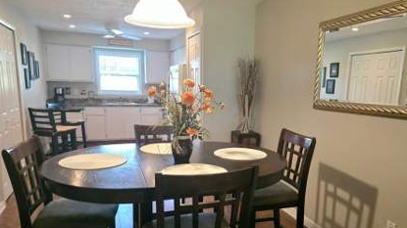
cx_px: 216
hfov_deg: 66.0
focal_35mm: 29
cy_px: 135
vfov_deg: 40.0
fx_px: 313
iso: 320
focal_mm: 6.25
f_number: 1.7
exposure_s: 1/120
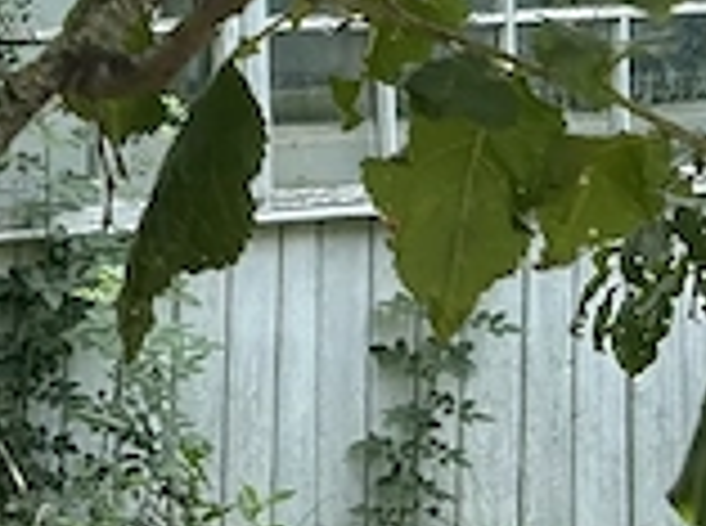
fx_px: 3378
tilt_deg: -3.3
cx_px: -459
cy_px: -346
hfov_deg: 11.3
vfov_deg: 8.6
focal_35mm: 166
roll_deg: -1.1
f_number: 1.5
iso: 50
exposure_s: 1/1412
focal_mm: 5.7
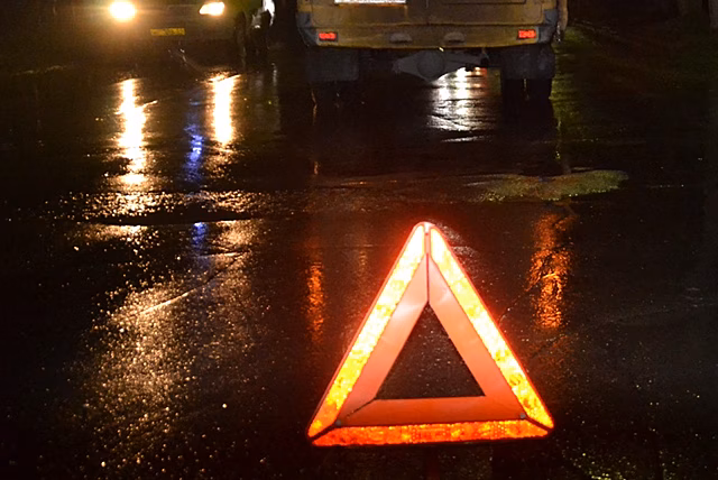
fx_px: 749
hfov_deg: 51.2
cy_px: 240
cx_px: 359
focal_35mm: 38
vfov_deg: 35.6
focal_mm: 25
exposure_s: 1/60
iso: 3200
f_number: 3.8
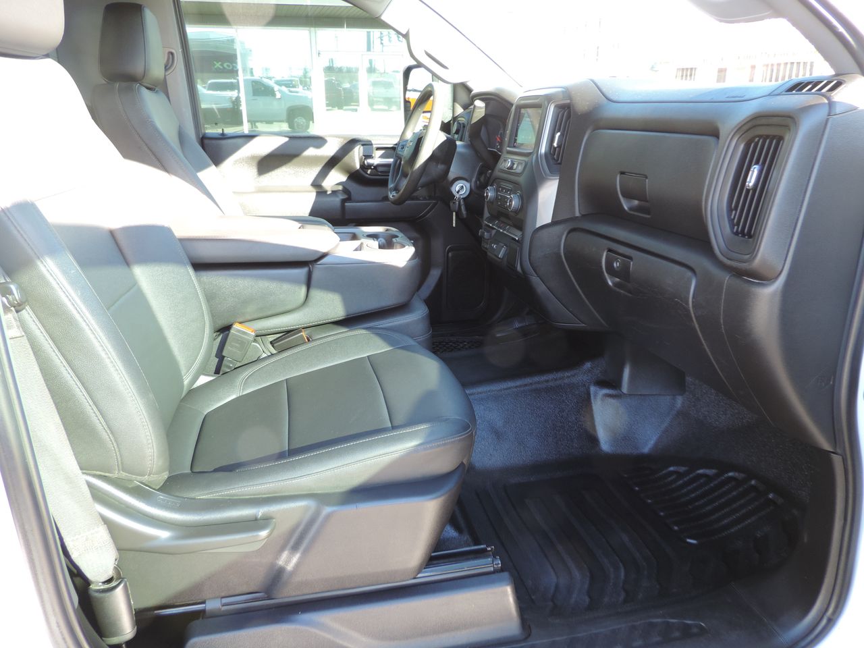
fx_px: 599
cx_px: 432
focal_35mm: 24
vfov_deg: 56.8
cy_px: 324
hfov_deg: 71.6
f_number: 3
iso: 100
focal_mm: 4.3
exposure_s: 1/30
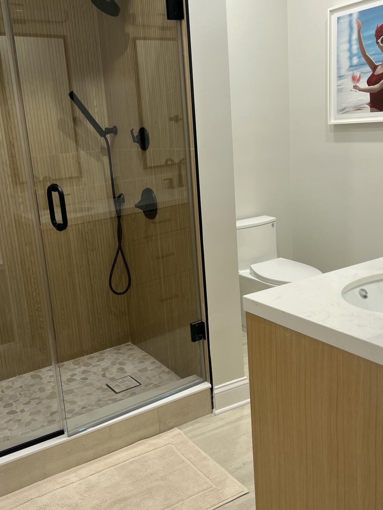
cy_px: 244
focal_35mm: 36
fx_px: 531
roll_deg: +4.5
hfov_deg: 39.6
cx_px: 165
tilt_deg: -12.4
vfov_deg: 51.3
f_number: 1.5
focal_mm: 5.7
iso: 64
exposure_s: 1/60
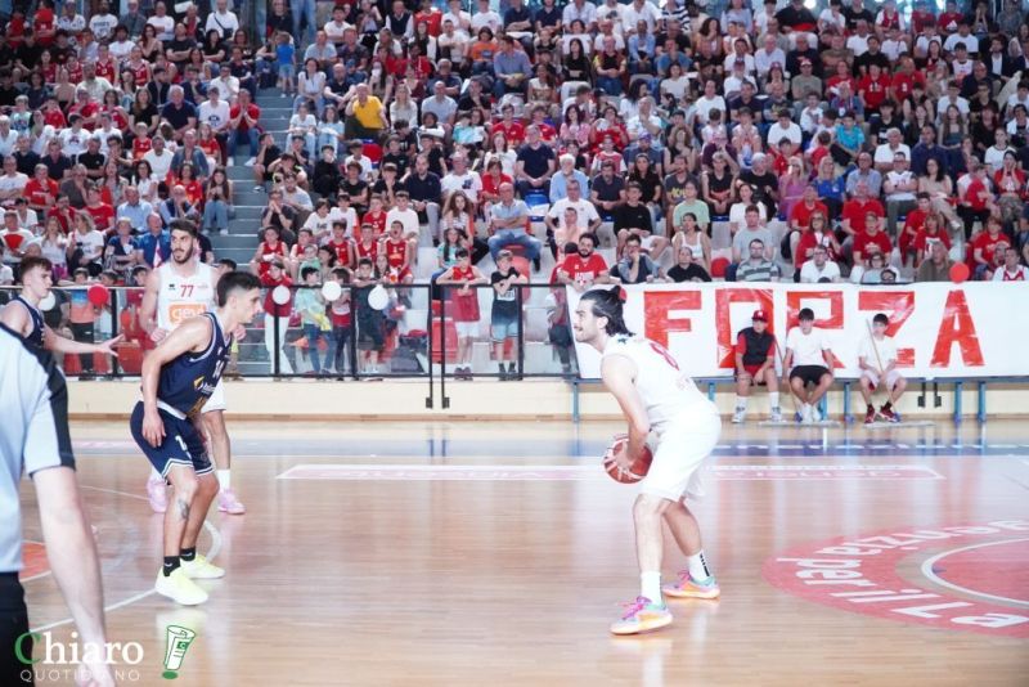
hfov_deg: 31.2
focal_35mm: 64
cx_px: 514
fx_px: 1844
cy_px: 344
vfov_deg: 21.1
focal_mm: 43
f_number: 4
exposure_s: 1/640
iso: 5000
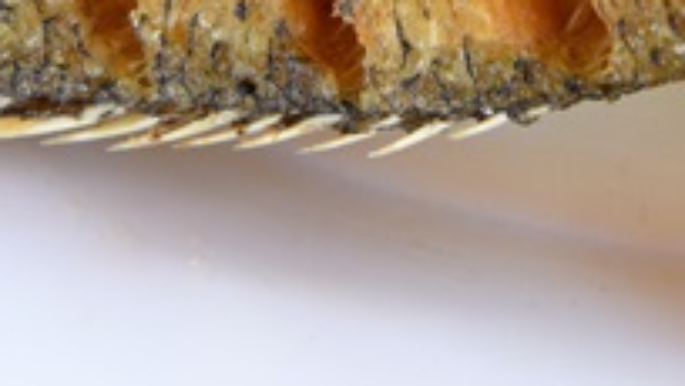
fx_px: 2508
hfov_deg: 15.5
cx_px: 510
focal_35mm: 138
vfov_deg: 8.2
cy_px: -512
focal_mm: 32
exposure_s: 1/60
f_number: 4
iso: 250
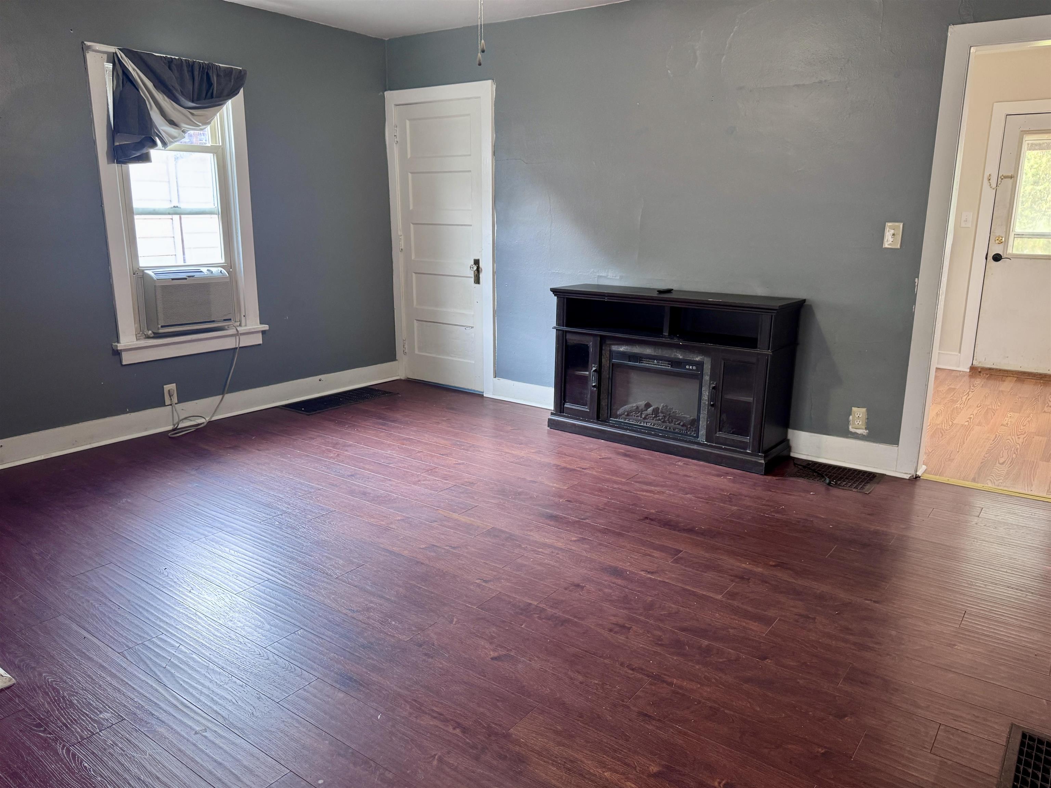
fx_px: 729
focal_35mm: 24
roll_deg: -1.8
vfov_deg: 56.8
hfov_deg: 71.6
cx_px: 526
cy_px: 394
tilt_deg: -14.2
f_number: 1.78
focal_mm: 6.76
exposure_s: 1/60
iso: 250
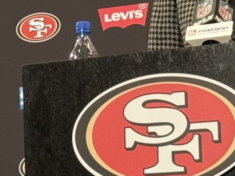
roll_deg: +1.8
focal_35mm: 232
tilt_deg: +11.6
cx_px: 101
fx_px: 1574
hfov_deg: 8.5
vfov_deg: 6.4
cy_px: -31
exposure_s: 1/60
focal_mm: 6.76
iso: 125
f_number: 1.78
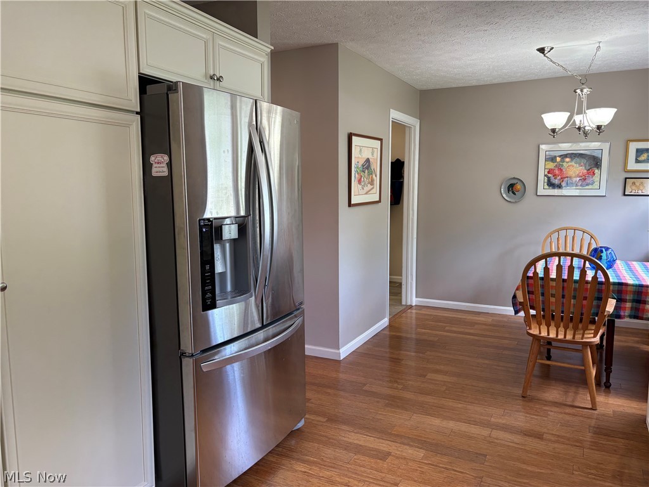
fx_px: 487
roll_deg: +1.0
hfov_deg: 67.3
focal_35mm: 26
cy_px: 244
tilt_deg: -6.6
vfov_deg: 53.1
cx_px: 324
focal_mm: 5.96
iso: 125
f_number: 1.6
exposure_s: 1/120
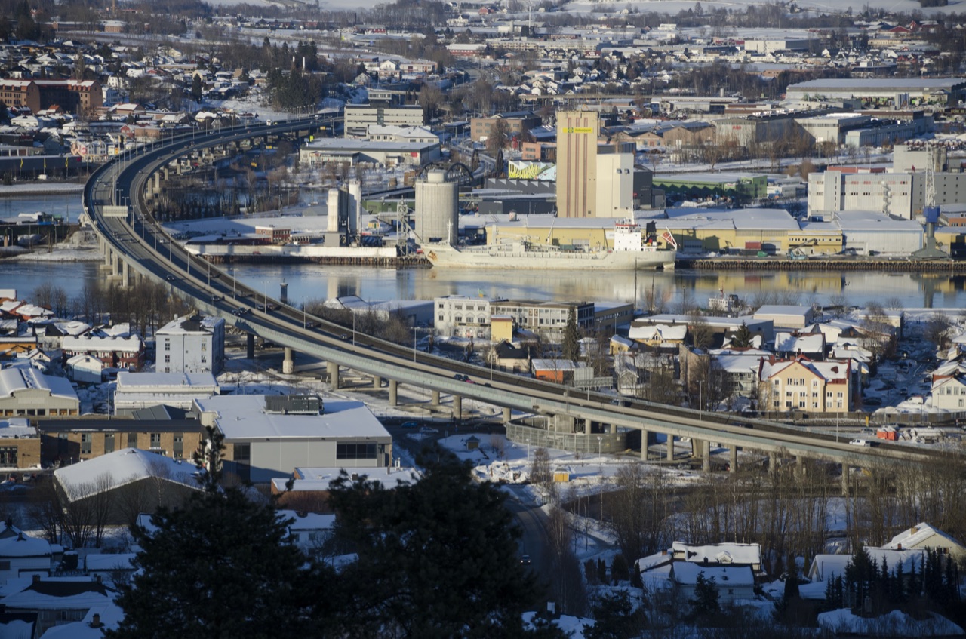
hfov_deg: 13.1
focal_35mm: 158
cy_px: 320
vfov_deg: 8.7
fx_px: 4216
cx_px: 483
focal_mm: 105
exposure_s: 1/500
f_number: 5.6
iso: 100
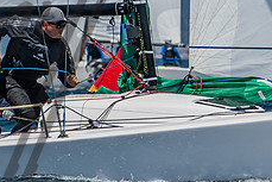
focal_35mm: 1037
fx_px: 7840
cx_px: 56
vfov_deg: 1.3
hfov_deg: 2.0
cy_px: -99
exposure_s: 1/2500
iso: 400
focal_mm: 220
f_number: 6.3
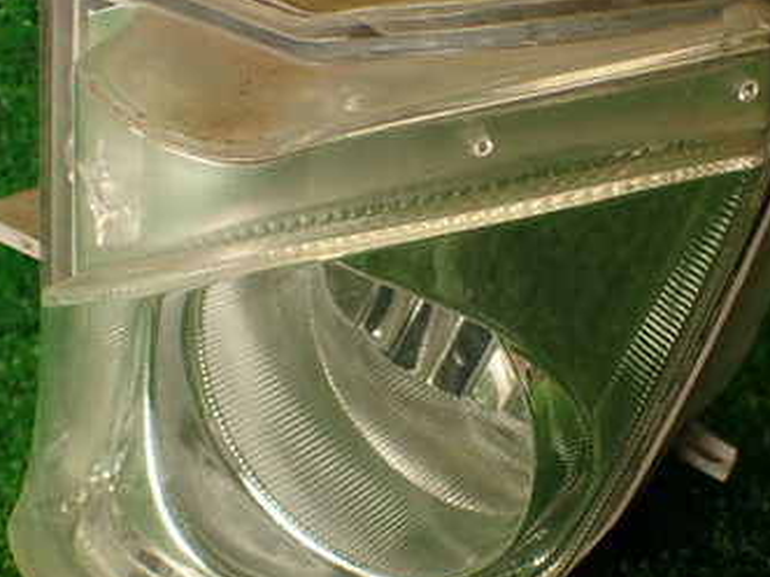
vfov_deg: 25.2
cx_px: 435
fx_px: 1290
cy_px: 328
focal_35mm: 58
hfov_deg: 33.2
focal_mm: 5.79
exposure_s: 1/60
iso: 160
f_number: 2.4
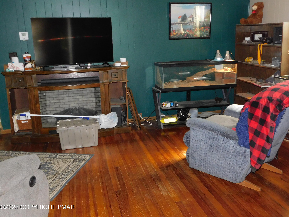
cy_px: 108
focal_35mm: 36
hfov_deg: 51.4
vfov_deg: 39.7
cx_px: 144
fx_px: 301
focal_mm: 6.3
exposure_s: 1/30
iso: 560
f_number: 3.5
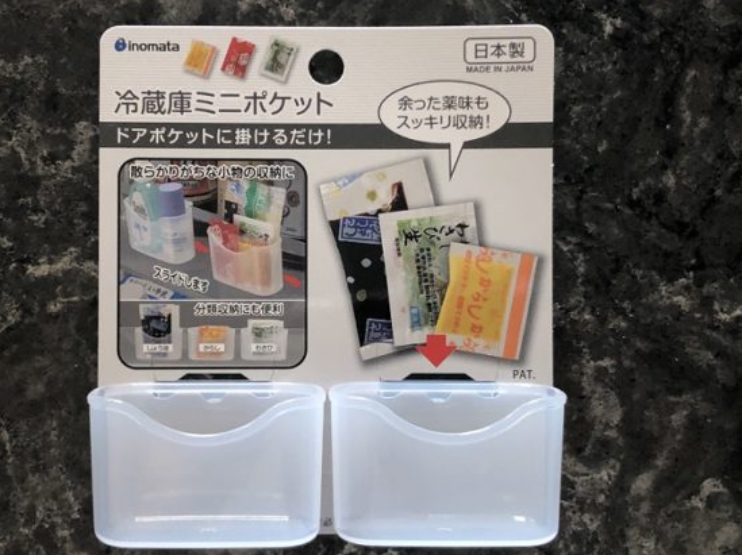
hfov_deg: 38.9
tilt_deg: -86.5
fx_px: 1050
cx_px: 322
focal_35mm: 49
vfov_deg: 29.6
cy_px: 290
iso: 200
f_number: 1.8
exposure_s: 1/30
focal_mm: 3.99
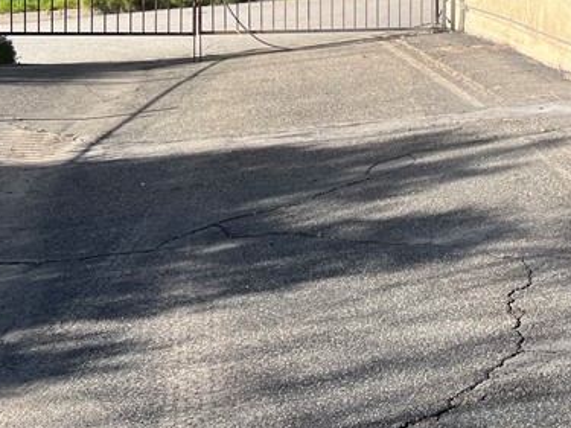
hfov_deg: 25.4
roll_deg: -1.6
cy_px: -3
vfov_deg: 20.1
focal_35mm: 71
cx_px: 633
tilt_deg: -3.3
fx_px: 1171
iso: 50
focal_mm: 5.7
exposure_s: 1/2165
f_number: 1.5
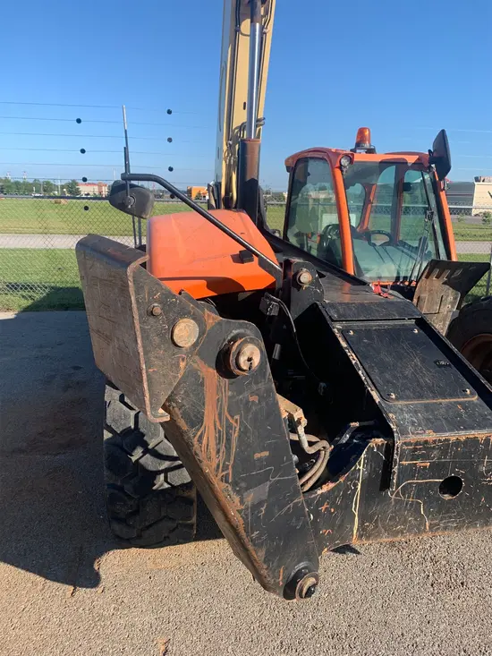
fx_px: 493
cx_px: 246
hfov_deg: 53.1
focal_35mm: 26
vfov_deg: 67.3
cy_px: 328
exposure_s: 1/1250
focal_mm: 4.25
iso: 25
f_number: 1.8
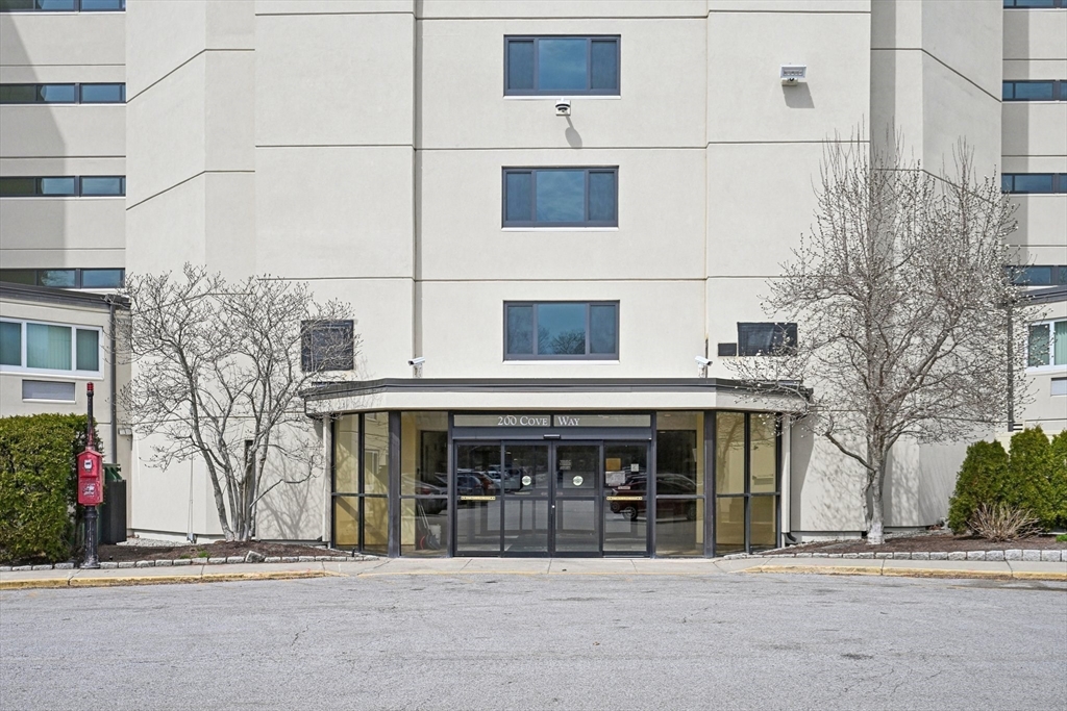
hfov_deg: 61.9
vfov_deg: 43.6
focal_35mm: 30
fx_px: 889
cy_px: 356
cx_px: 534
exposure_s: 1/1000
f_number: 8
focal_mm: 30
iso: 400
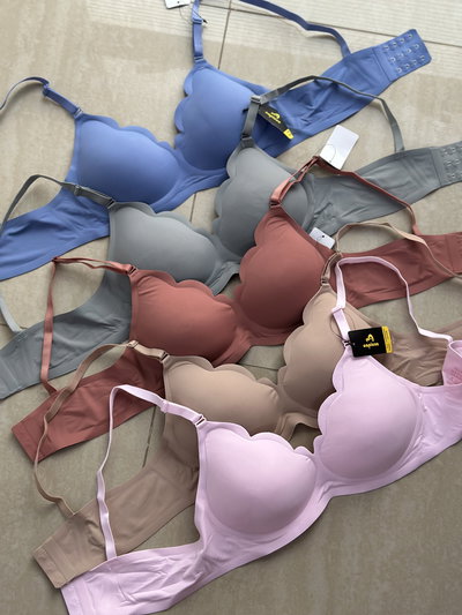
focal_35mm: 48
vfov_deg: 39.6
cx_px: 231
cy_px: 308
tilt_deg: -77.6
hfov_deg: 30.3
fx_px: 854
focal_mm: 6.86
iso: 250
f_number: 1.78
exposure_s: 1/100
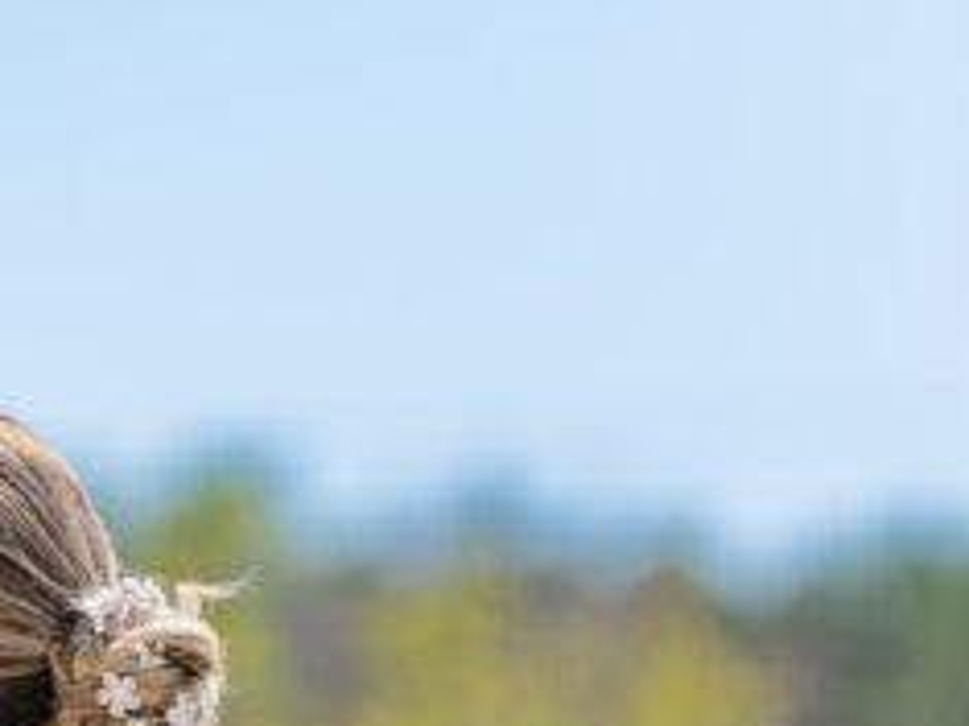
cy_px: 1372
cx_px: 940
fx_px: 20592
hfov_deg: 2.7
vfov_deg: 2.0
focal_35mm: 736
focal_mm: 180
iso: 200
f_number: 4
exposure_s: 1/2000
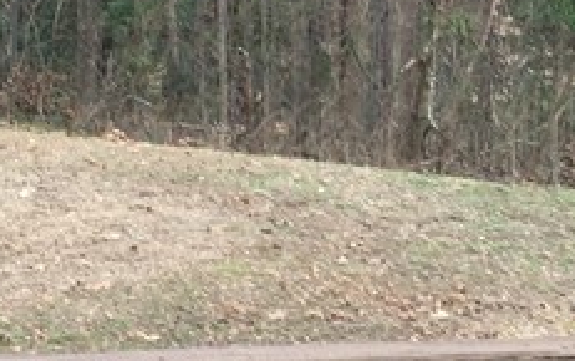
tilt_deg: -2.3
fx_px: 2134
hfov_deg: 15.3
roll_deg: +0.2
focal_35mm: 136
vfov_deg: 9.6
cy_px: 42
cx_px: 451
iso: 25
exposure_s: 1/120
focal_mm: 4.15
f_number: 2.2
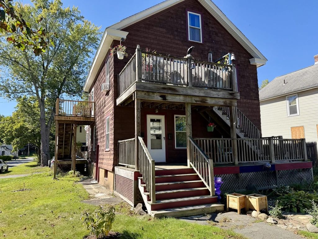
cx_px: 159
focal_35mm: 24
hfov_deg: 71.6
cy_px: 120
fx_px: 220
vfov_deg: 56.8
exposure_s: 1/2169
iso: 100
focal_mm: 6.76
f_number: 1.78
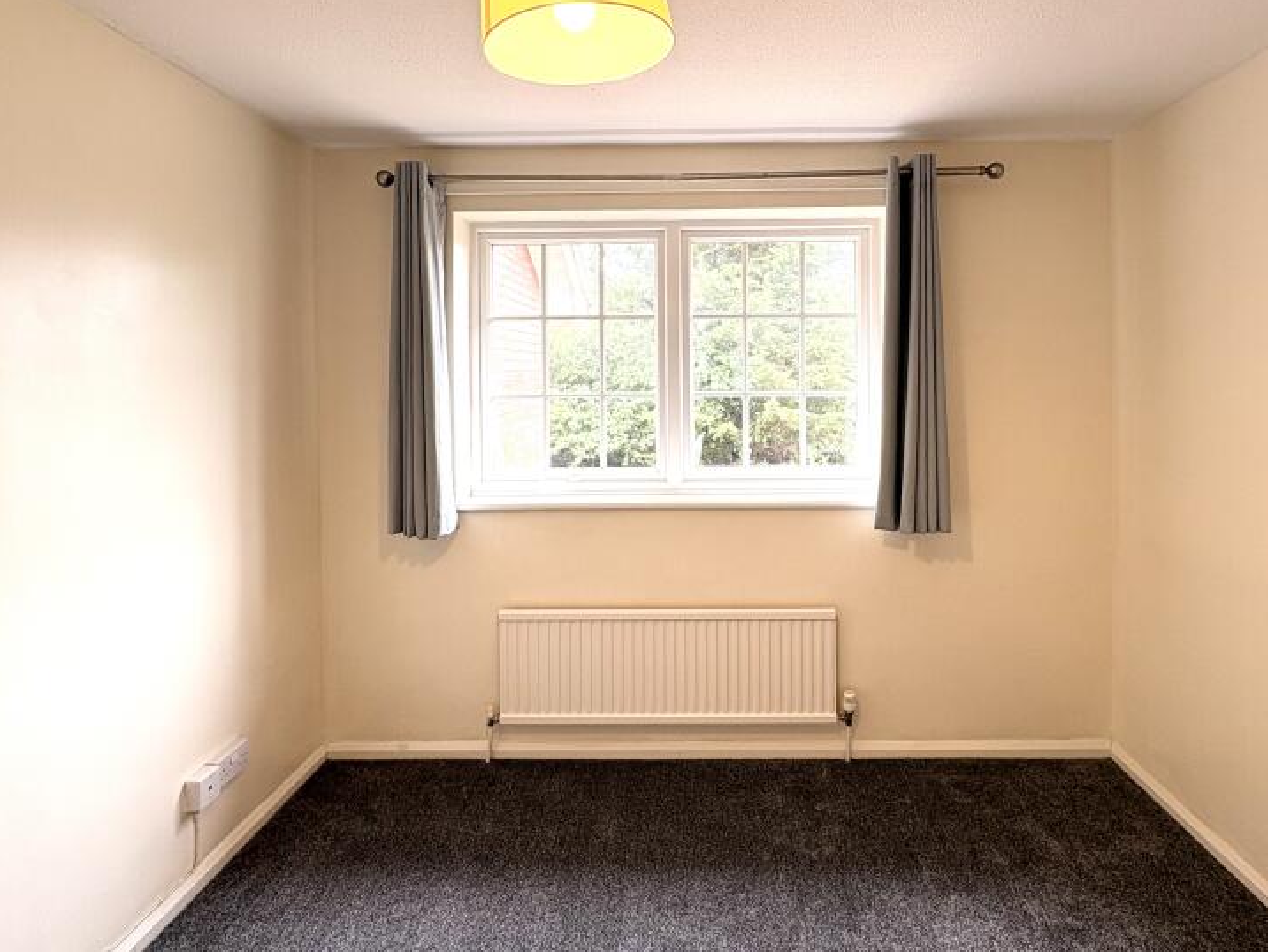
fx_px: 733
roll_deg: +1.1
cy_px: 386
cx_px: 702
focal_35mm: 20
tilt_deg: -0.2
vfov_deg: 65.4
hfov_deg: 81.5
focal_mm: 2.22
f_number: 2.2
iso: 50
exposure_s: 1/99
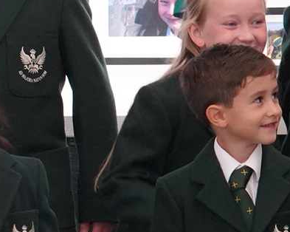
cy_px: 65
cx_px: -43
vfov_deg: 3.1
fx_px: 4315
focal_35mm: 503
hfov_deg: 3.8
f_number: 4.5
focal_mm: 70
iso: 3200
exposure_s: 1/160
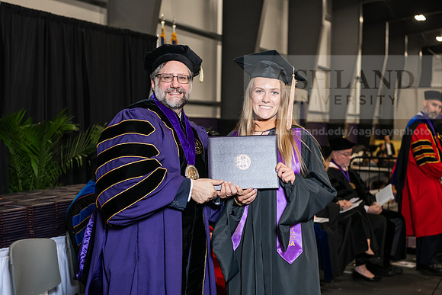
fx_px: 860
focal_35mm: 70
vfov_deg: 19.5
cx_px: 221
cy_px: 148
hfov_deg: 28.8
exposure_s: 1/200
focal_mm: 70
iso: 2000
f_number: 5
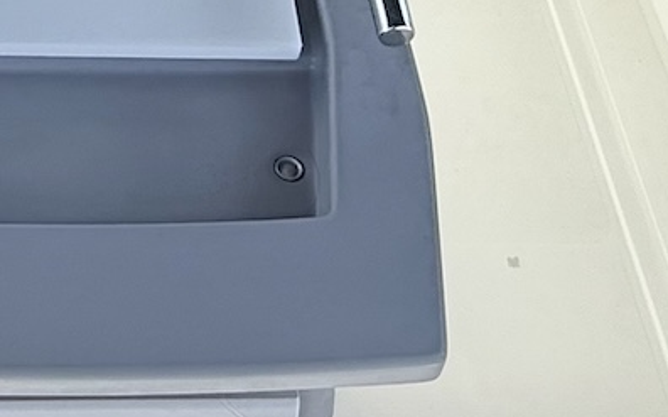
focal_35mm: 72
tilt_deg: -50.5
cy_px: -3
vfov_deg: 17.6
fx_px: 1310
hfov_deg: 27.6
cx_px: 67
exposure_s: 1/1656
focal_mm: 2.22
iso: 64
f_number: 2.2
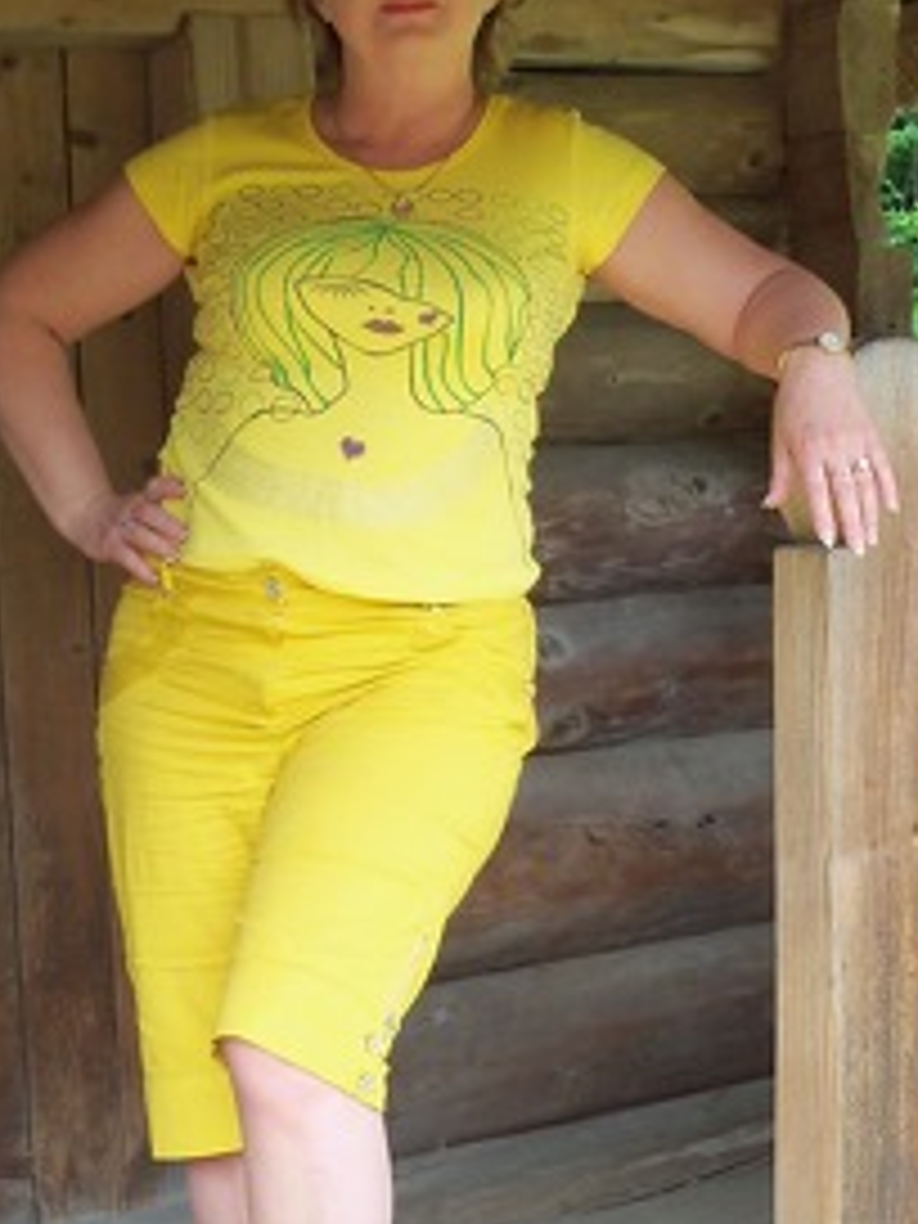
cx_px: 486
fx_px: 2652
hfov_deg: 19.6
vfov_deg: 26.0
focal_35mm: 75
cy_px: 544
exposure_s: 1/80
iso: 80
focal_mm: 5.7
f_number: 2.9
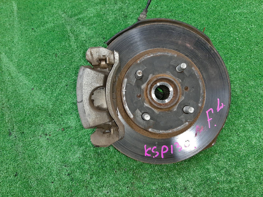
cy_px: 98
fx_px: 198
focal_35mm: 26
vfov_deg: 53.1
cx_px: 132
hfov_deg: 67.3
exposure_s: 1/50
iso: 223
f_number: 1.7
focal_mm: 3.93
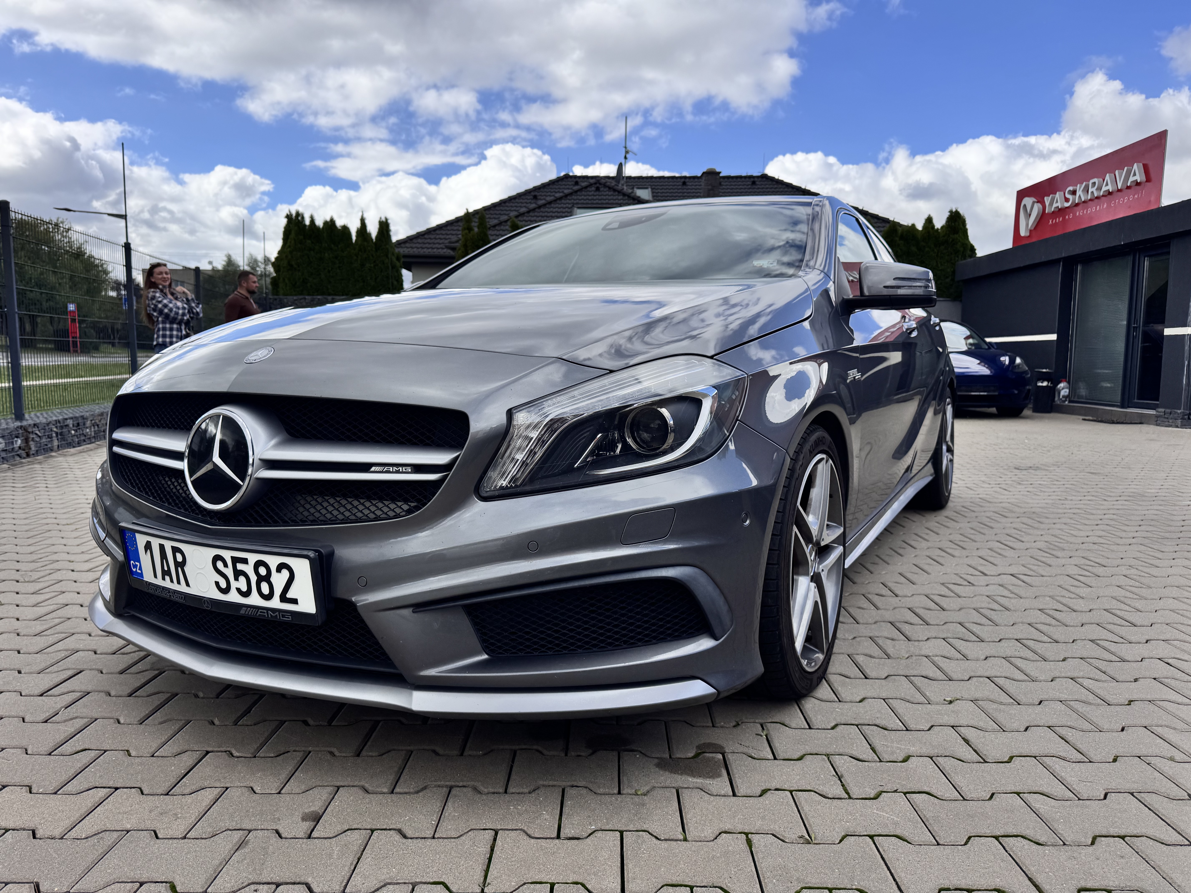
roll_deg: +0.6
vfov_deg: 56.8
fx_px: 826
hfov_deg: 71.6
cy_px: 446
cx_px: 596
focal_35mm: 24
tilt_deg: -5.8
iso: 80
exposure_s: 1/4608
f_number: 1.78
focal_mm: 6.76
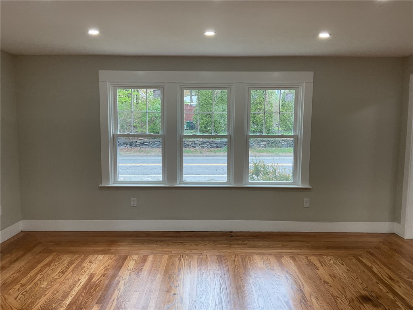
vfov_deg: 48.2
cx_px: 206
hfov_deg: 61.7
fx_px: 346
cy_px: 155
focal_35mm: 29
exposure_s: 1/120
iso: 40
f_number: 1.8
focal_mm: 3
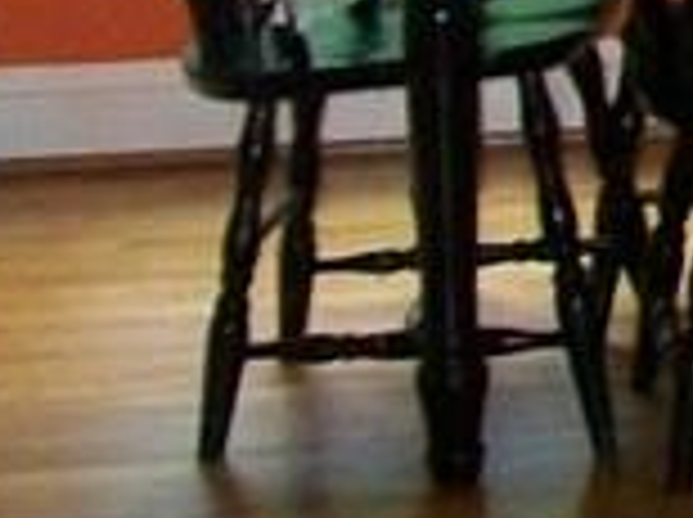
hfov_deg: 7.2
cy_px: -788
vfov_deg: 5.9
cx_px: 2169
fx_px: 4797
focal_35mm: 240
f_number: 2.7
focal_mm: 6
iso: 160
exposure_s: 1/60
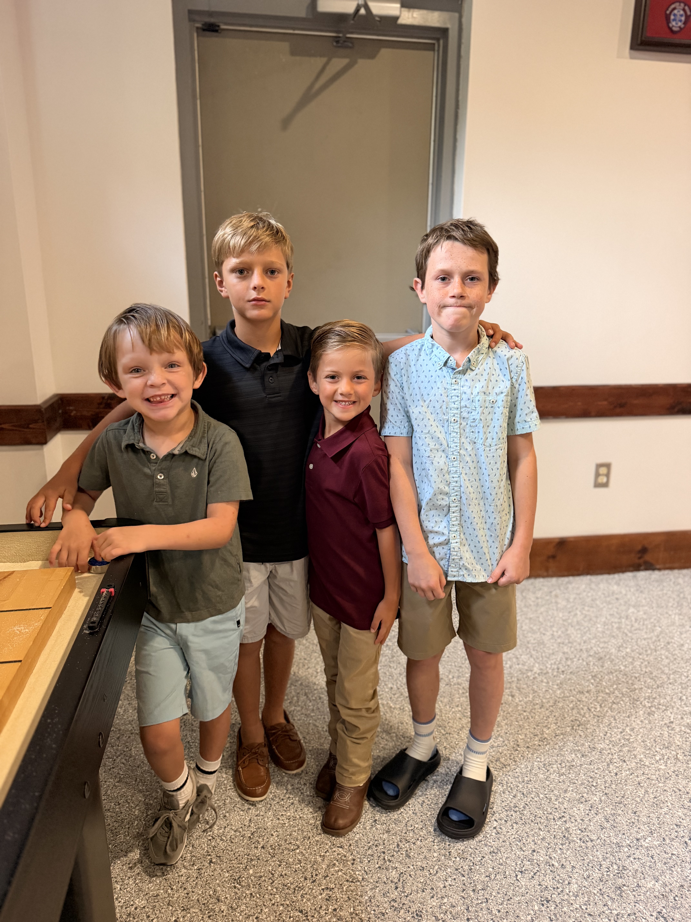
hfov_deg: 56.8
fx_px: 639
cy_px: 461
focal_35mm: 24
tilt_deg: -16.2
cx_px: 346
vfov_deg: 71.6
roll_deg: -0.7
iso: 640
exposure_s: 1/59
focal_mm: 6.76
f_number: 1.78
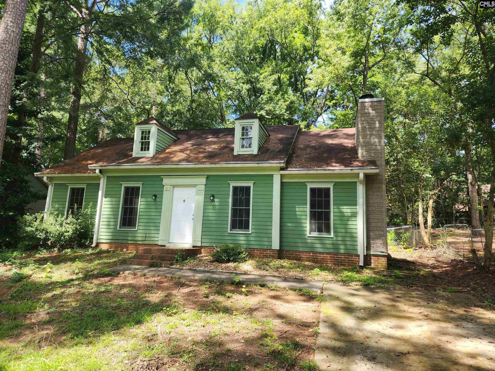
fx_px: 329
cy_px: 186
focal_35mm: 23
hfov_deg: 73.9
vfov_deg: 58.9
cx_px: 248
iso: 16
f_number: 1.8
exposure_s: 1/180
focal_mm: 6.4
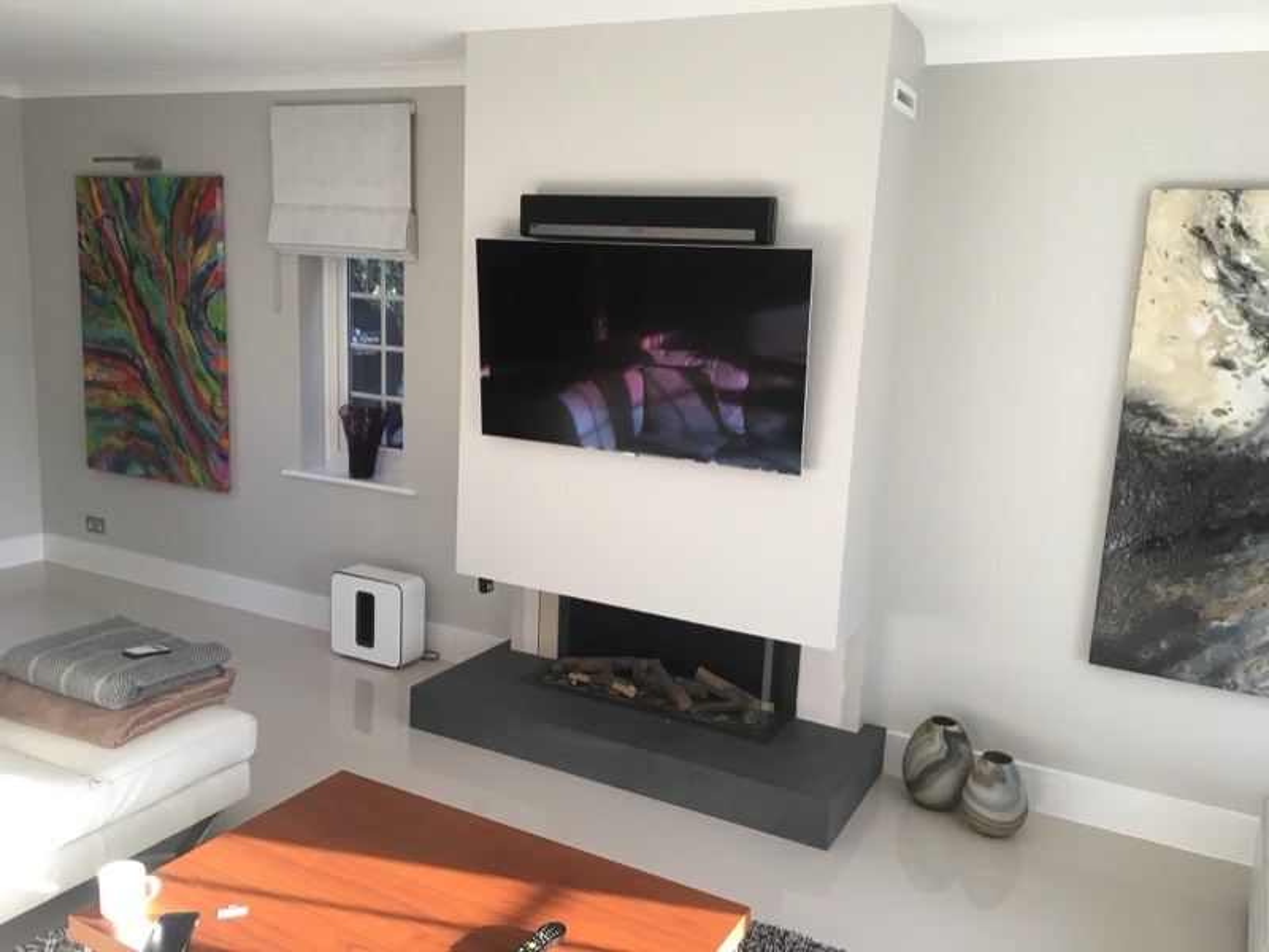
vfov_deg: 48.2
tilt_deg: -12.8
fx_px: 1063
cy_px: 476
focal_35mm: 29
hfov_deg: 61.7
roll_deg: -3.5
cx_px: 634
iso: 25
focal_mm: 4.15
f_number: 2.2
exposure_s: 1/33
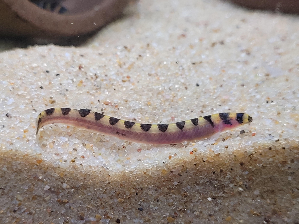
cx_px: 150
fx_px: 225
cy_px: 112
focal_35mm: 26
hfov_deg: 67.3
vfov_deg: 53.1
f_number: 1.8
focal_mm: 5.4
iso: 250
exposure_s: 1/100
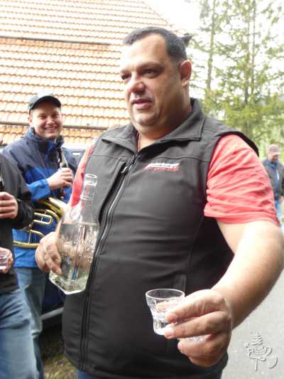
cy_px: 190
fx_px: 470
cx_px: 142
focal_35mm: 43
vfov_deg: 43.8
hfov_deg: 33.6
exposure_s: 1/80
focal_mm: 7.8
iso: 160
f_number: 3.7
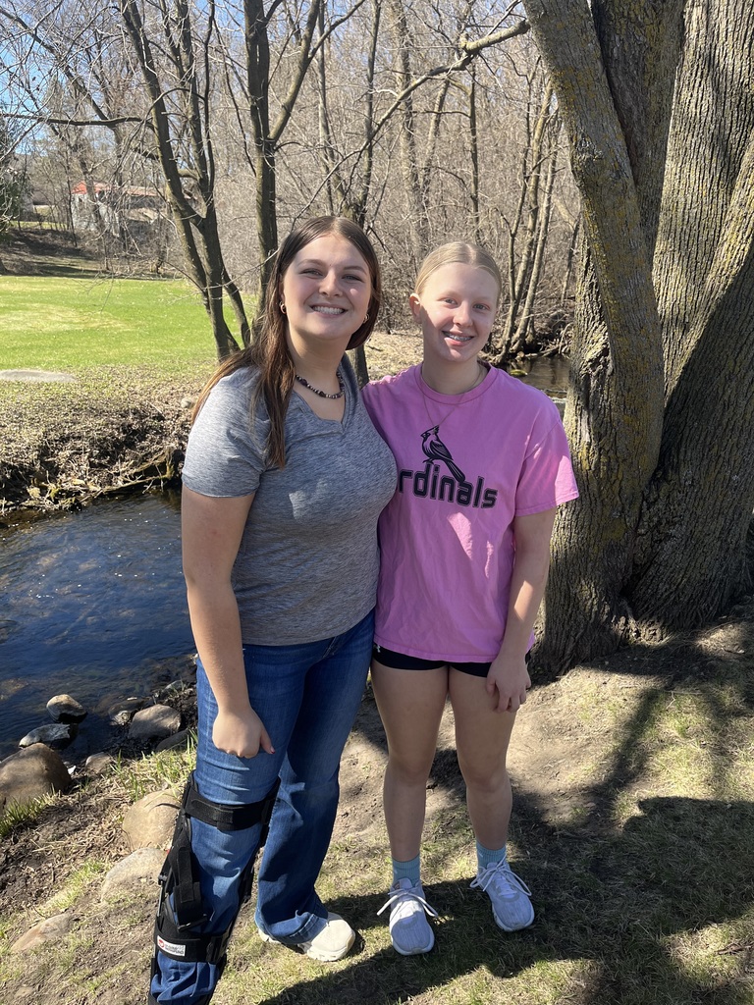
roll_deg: -0.7
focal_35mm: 26
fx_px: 755
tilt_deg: -18.4
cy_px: 502
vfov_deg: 67.3
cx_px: 377
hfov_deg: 53.1
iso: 50
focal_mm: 5.1
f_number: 1.6
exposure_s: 1/928
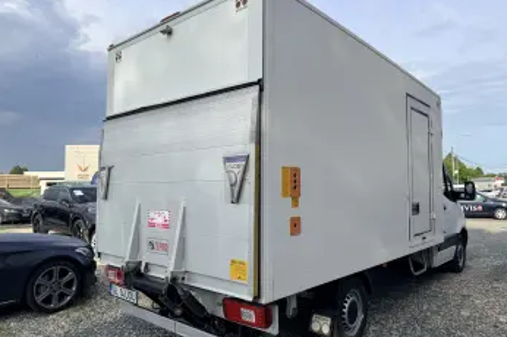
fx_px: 366
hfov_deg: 69.4
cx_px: 256
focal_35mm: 26
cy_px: 173
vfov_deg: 49.5
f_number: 1.78
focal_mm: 6.76
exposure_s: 1/4673
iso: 80
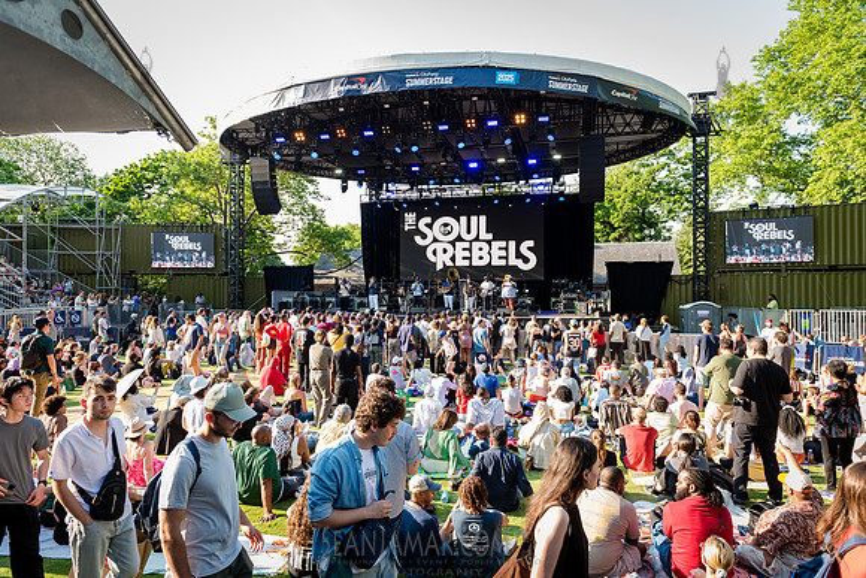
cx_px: 433
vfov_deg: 53.2
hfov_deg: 73.7
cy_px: 289
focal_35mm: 24
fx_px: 577
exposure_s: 1/200
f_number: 4.5
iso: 400
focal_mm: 24
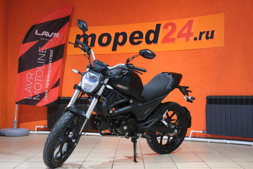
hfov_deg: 38.9
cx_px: 126
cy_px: 84
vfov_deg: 26.5
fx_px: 358
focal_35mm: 51
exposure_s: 1/100
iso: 1600
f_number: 4
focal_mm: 34.2
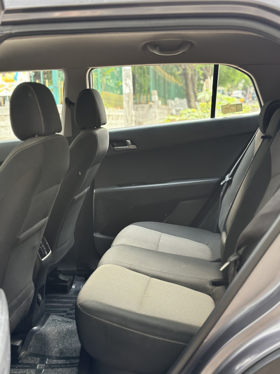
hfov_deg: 30.3
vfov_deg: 39.7
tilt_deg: -8.5
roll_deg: +1.2
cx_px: 140
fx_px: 518
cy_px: 187
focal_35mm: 48
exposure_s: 1/60
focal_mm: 6.86
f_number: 1.78
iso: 125
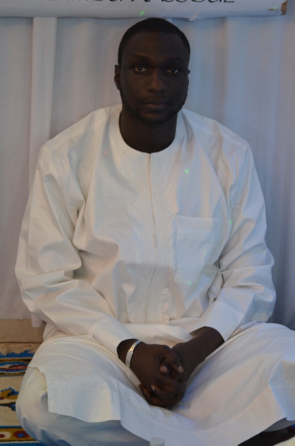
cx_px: 148
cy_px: 223
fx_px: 1297
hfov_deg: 13.0
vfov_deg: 19.5
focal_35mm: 105
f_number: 4
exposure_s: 1/125
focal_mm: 70
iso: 1400
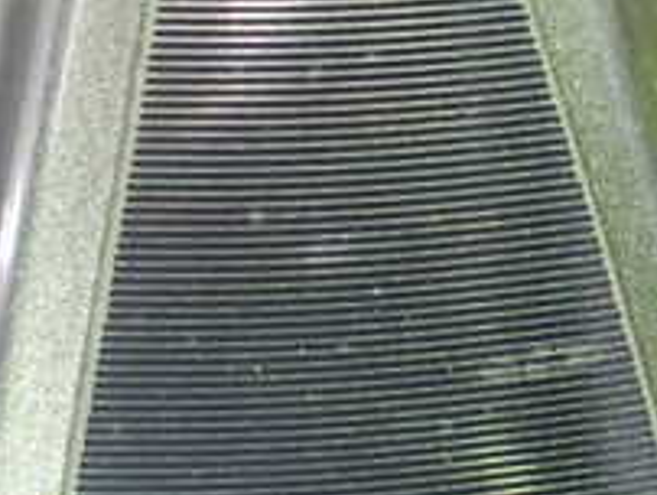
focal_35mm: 89
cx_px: 491
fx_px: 1691
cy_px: 313
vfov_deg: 16.6
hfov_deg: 21.8
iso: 1000
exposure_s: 1/30
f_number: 2.3
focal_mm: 5.4
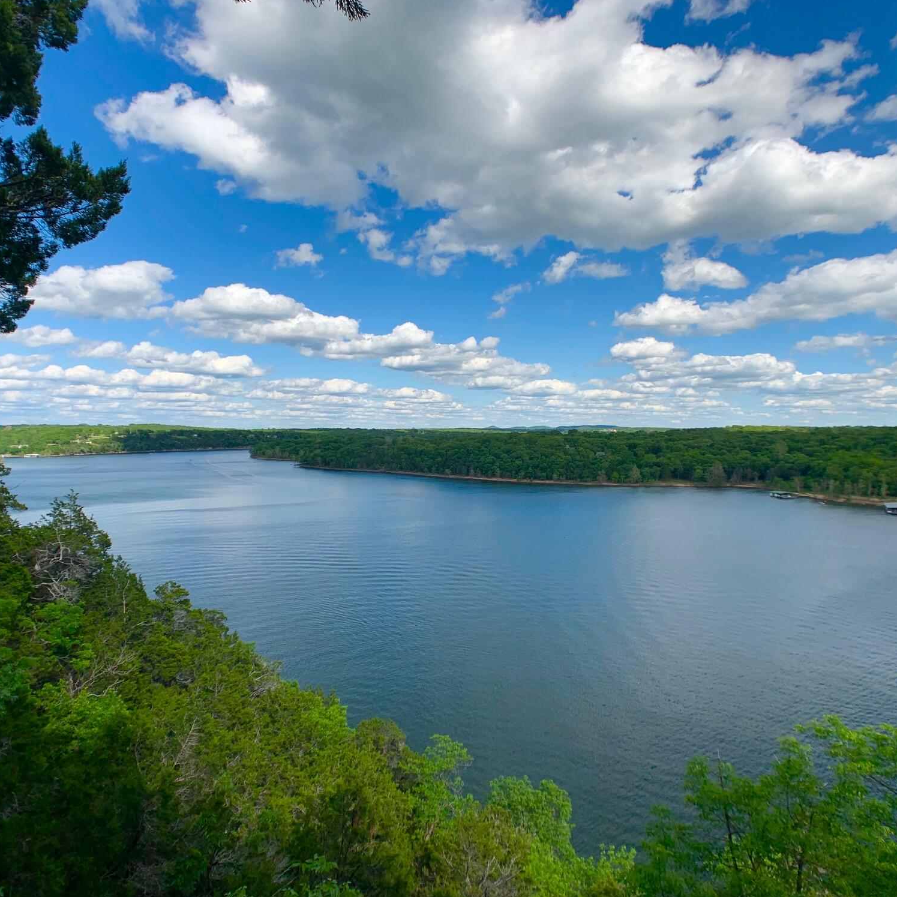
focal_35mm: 31
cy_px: 451
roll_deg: -0.9
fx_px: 909
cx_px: 444
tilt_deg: -1.0
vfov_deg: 52.5
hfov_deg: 52.5
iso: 25
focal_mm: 4.25
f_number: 1.8
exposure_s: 1/2364
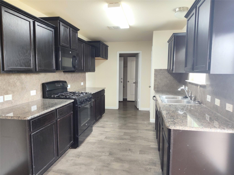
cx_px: 117
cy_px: 88
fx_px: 155
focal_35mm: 23
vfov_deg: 58.9
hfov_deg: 73.9
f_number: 1.8
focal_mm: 5.56
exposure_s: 1/120
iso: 1025
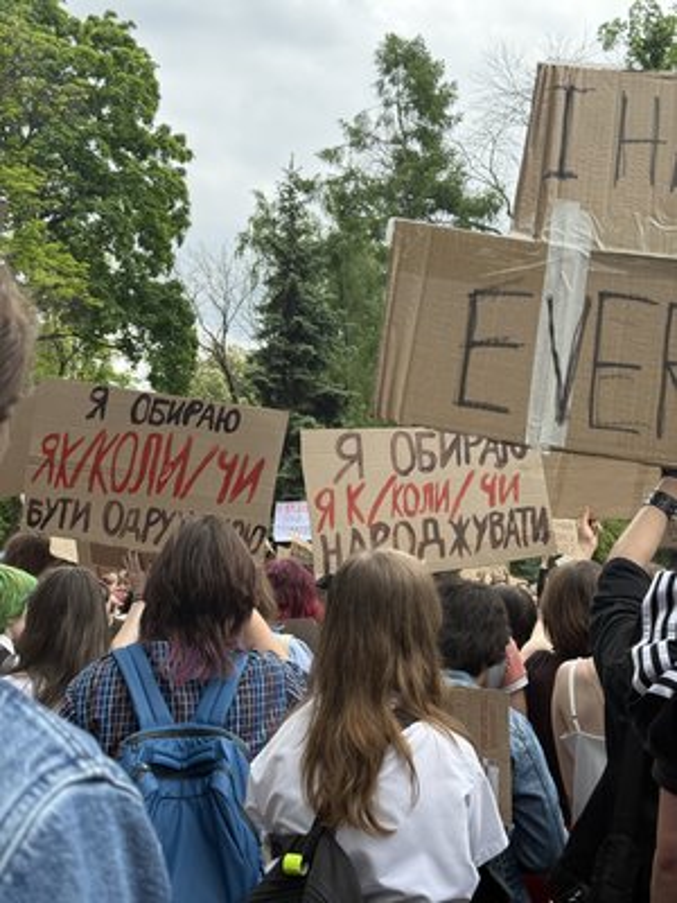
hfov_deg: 30.3
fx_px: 1252
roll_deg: -0.9
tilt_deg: +5.5
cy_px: 452
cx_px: 338
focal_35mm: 48
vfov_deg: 39.7
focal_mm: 6.76
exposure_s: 1/1353
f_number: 1.78
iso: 64
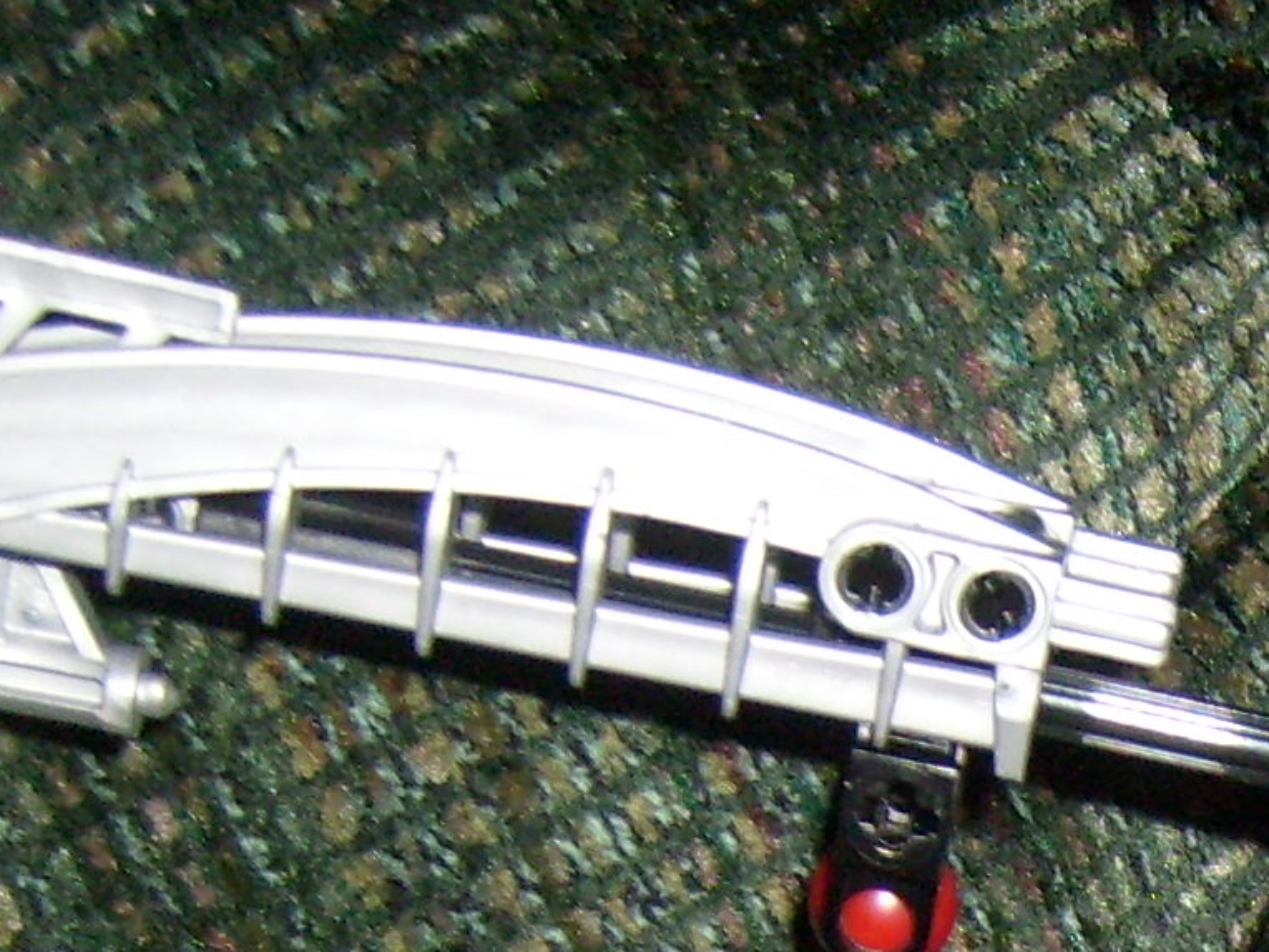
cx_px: 1809
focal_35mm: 129
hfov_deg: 14.4
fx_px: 4729
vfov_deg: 10.8
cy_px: 1700
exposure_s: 1/45
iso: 100
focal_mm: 5.8
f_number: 2.8
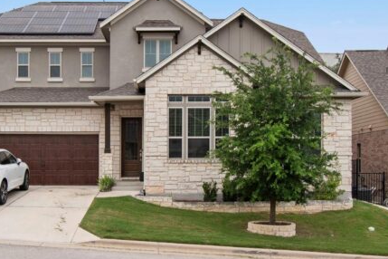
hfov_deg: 46.1
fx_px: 453
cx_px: 150
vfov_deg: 31.8
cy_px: 110
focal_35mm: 42
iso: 200
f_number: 10
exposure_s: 1/400
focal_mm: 20
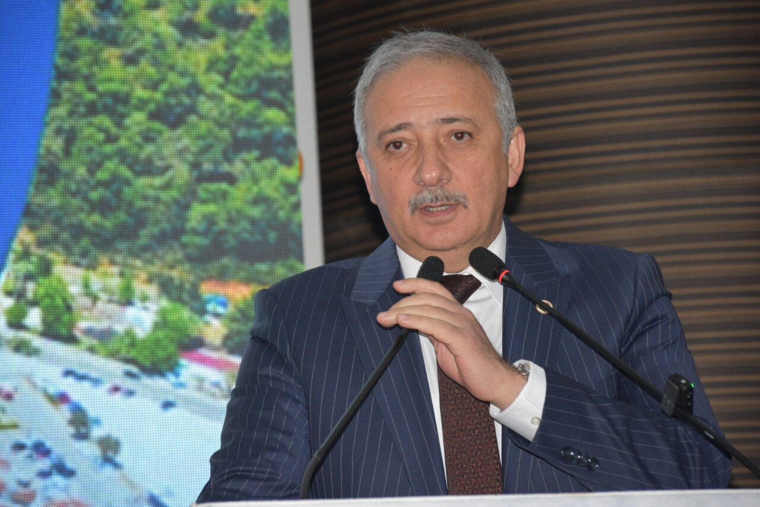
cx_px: 380
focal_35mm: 210
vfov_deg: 6.5
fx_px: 4432
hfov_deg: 9.8
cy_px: 254
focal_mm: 140
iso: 1400
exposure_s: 1/60
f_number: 5.6
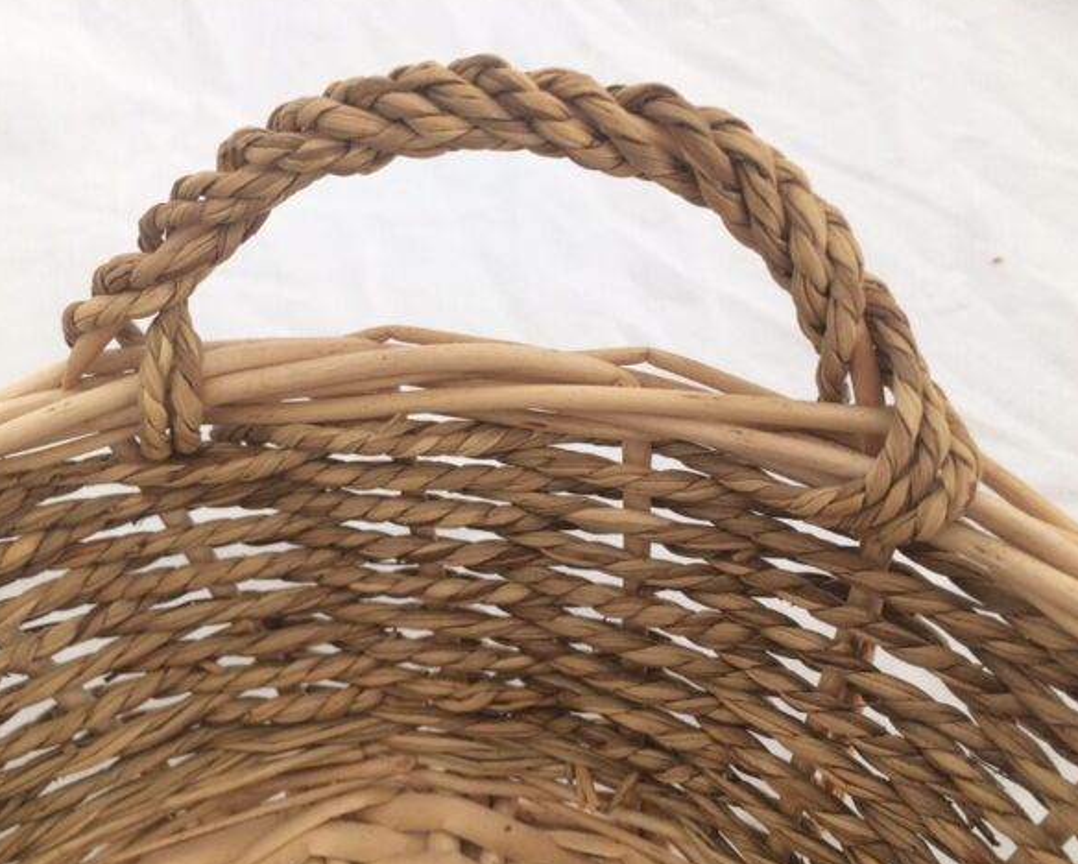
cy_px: 430
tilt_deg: -49.8
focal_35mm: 31
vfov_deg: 47.2
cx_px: 495
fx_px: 990
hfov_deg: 57.1
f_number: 2.2
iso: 64
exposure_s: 1/100
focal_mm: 4.15
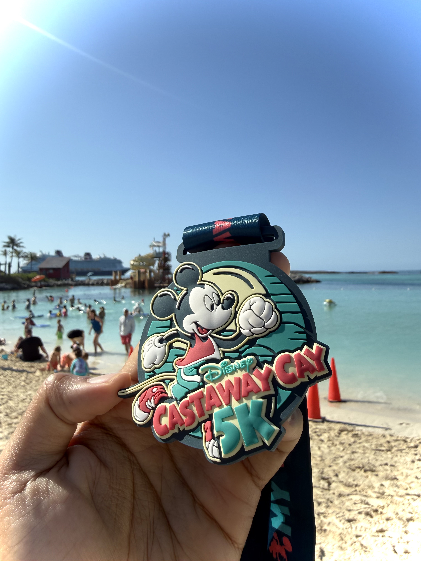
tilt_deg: +6.0
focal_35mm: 24
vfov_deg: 71.6
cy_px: 280
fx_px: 389
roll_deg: +0.6
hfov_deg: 56.8
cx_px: 210
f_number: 2.2
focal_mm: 2.22
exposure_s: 1/1976
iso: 40
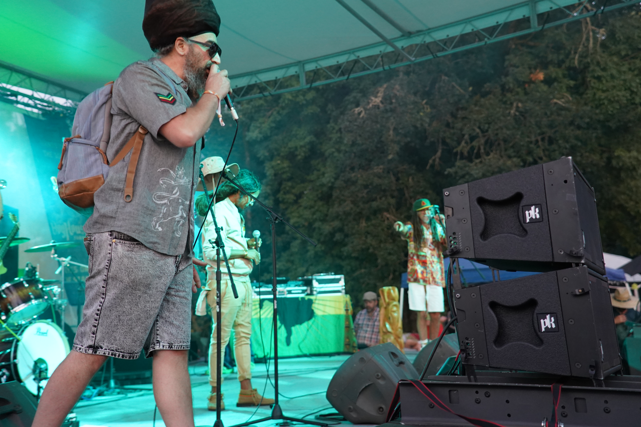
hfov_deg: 40.3
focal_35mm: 49
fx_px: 872
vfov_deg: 27.5
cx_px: 320
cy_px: 214
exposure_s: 1/160
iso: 3200
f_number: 4
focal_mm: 49
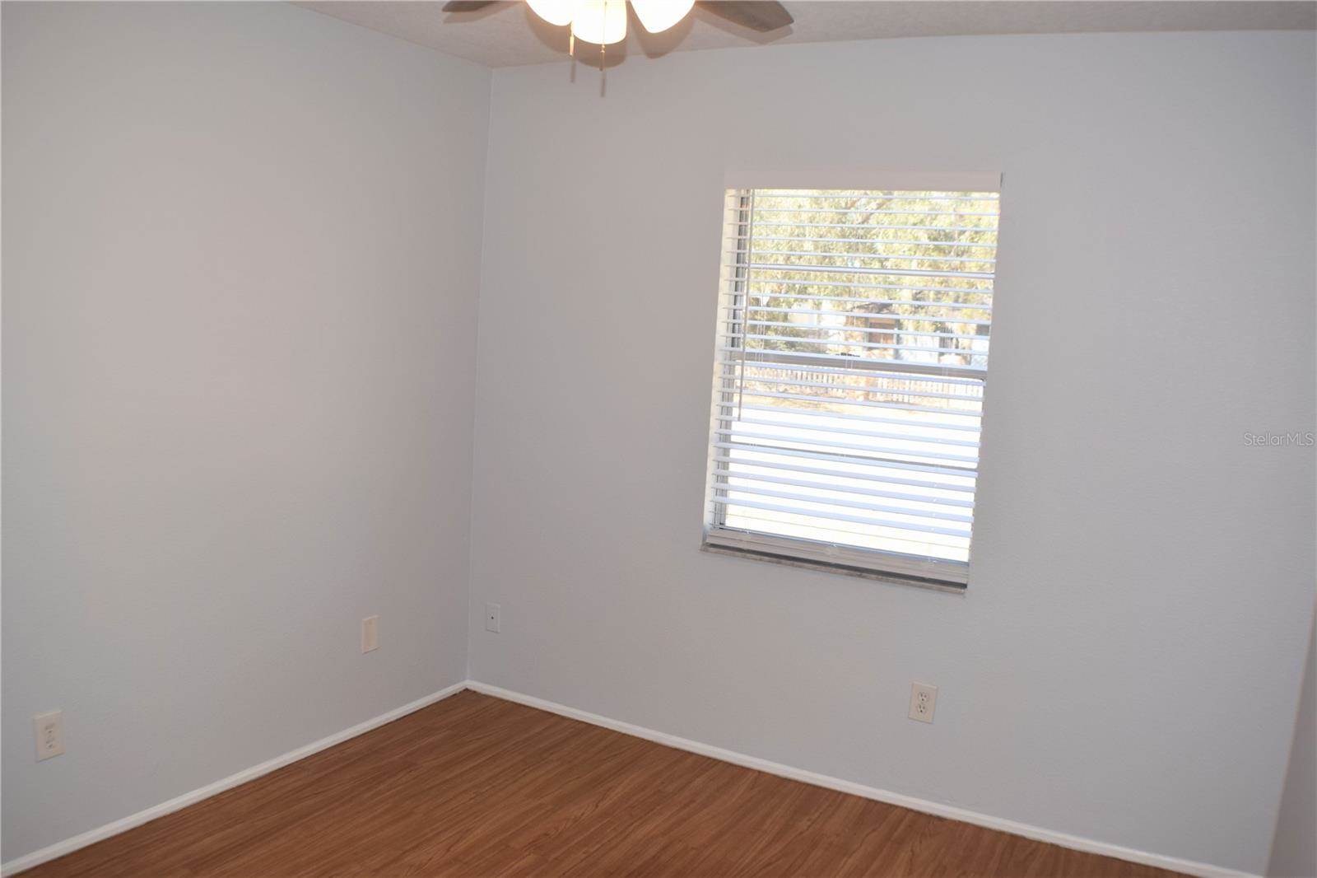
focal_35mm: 38
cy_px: 439
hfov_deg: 51.3
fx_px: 1372
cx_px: 658
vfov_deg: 35.5
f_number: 5.6
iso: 280
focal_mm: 25
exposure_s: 1/125
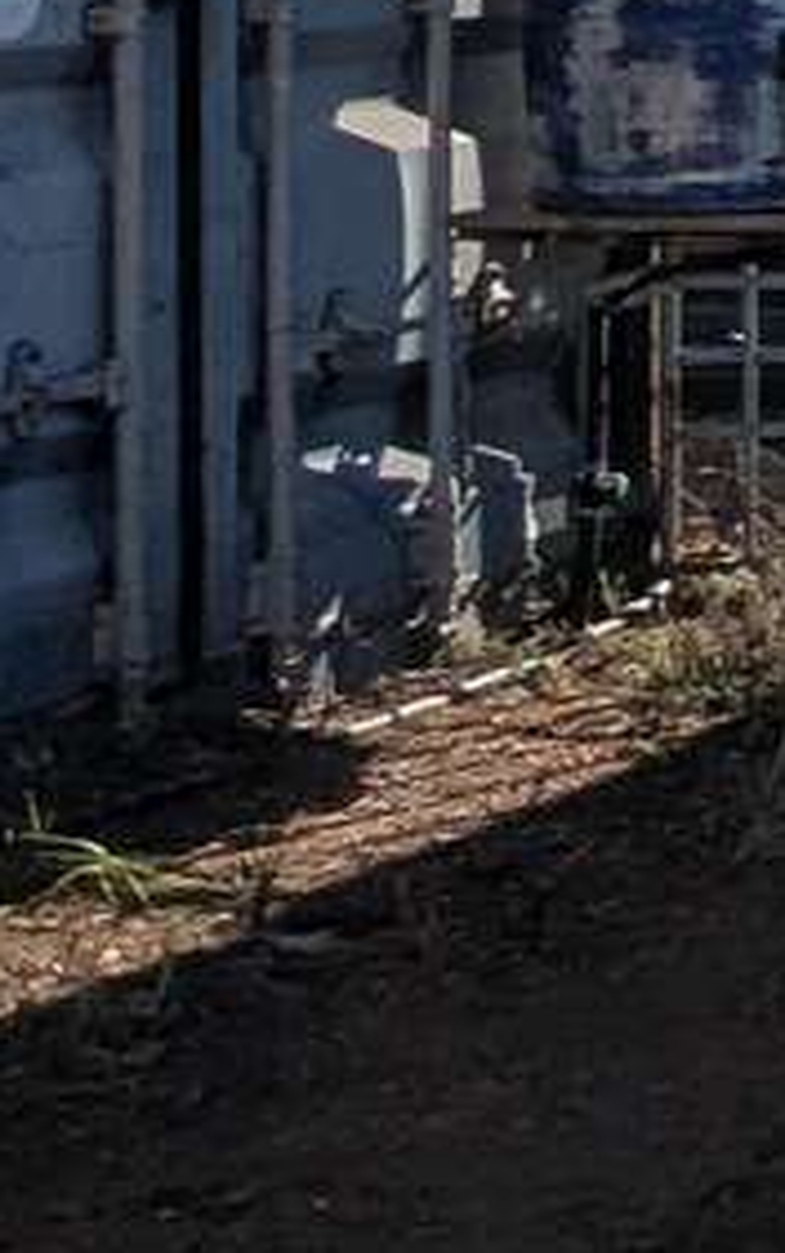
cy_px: 20
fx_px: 3965
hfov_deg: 7.9
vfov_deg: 17.6
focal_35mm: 116
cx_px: 3020
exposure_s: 1/3205
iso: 50
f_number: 2.2
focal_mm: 2.35
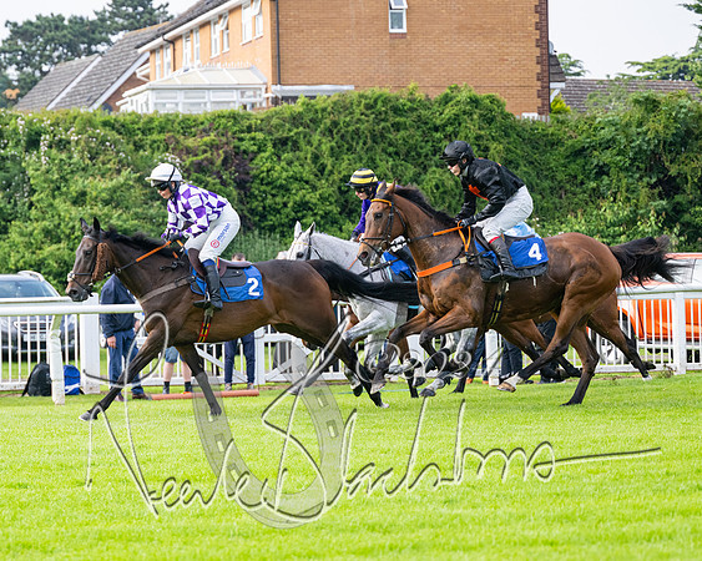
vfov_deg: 11.4
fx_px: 2802
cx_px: 279
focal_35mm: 135
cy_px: 269
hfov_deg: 14.3
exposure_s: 1/2000
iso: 640
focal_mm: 98
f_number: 4
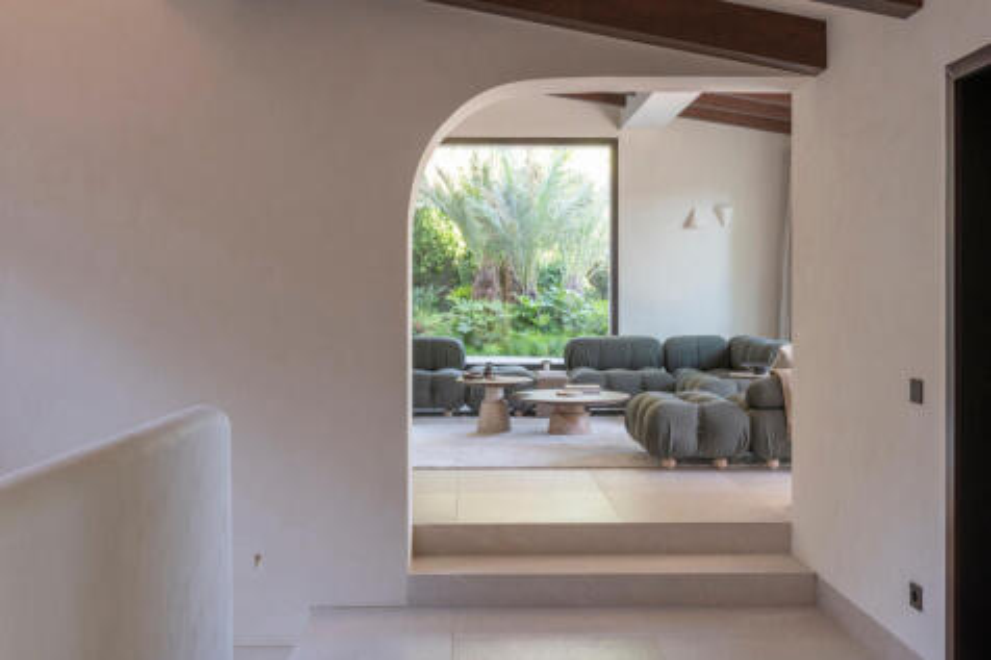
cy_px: 330
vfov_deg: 37.8
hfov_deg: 54.5
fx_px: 963
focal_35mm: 35
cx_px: 496
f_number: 16
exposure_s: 2
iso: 100
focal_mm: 35
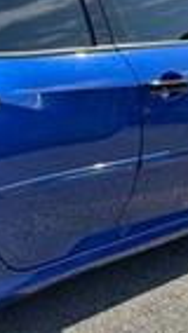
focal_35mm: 93
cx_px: -85
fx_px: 823
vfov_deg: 22.9
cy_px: 155
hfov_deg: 12.5
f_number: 1.78
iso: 80
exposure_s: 1/2252
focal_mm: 6.76
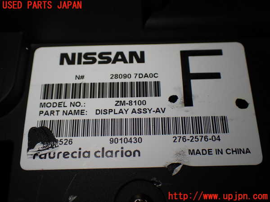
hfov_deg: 45.8
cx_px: 135
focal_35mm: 41
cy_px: 101
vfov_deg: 35.1
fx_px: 320
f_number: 2.8
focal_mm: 7.31
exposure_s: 1/160
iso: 125
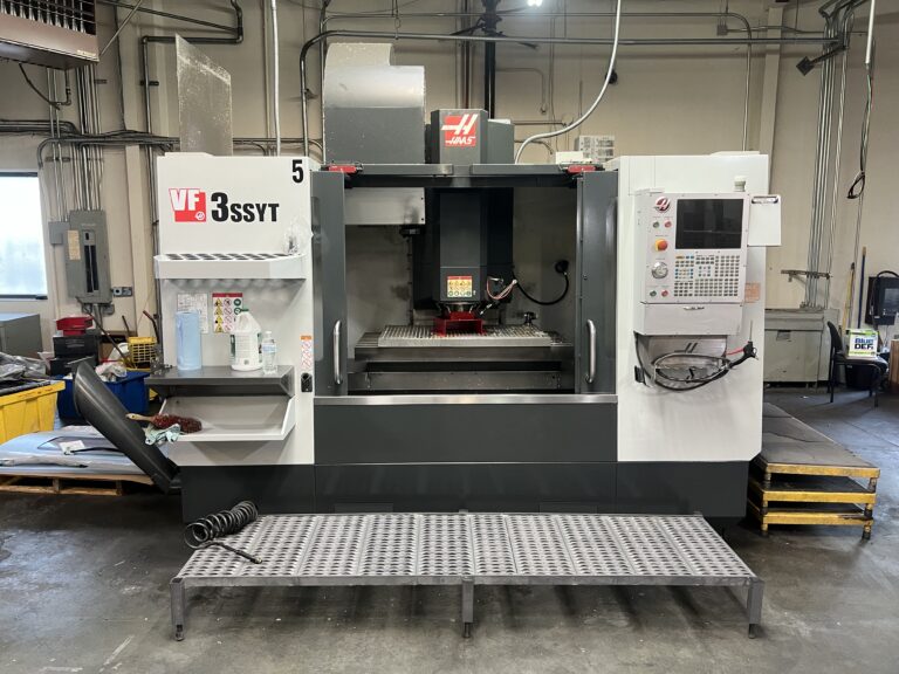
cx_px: 450
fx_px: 675
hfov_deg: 67.3
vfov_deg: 53.1
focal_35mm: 26
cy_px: 337
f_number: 1.5
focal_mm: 5.7
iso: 200
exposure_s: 1/60
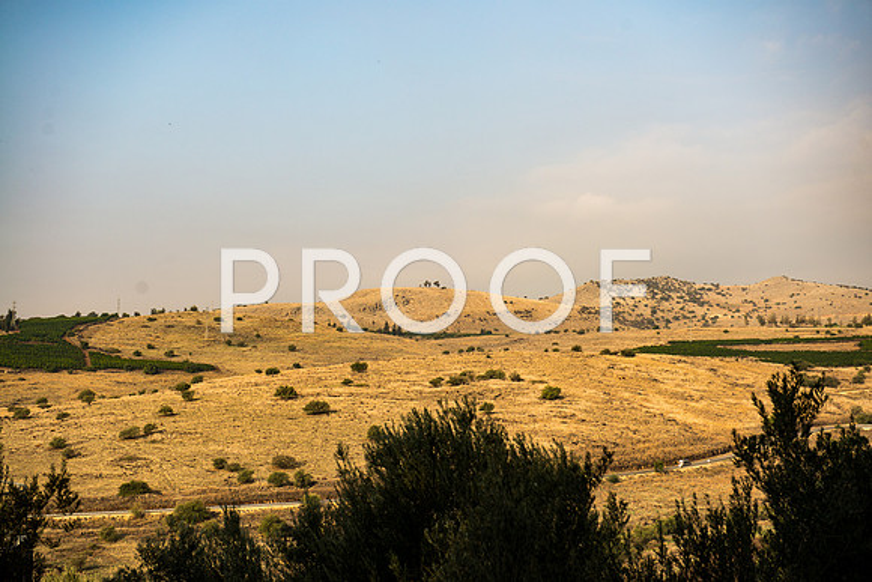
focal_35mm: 66
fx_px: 1599
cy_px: 291
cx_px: 436
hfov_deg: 30.5
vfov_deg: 20.6
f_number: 4
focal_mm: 66
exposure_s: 1/1000
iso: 100
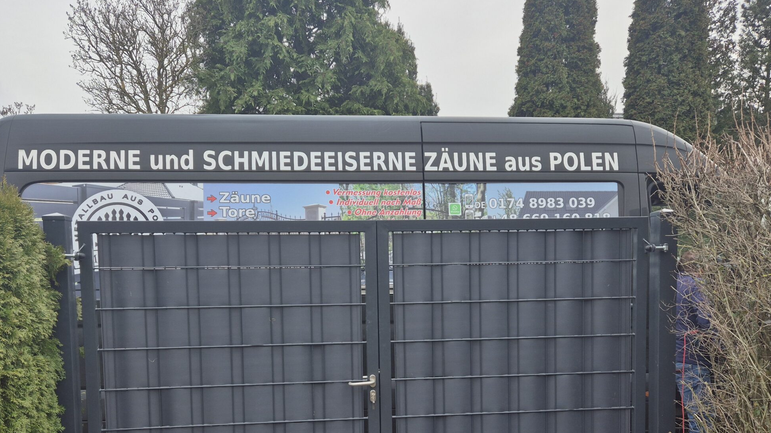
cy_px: 316
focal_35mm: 33
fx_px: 675
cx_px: 371
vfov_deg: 35.0
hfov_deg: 59.5
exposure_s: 1/646
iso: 25
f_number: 1.8
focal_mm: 5.4
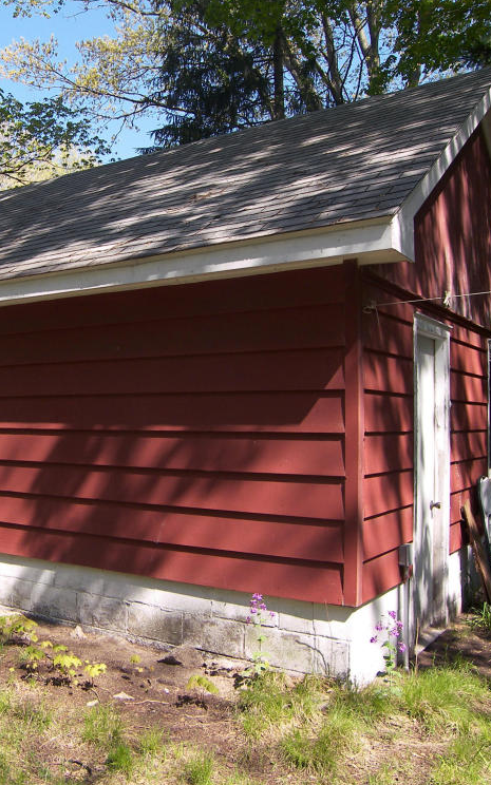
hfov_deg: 34.6
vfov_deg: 55.3
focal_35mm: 35
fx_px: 749
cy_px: 390
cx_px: 67
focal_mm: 5
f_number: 2.8
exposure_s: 1/320
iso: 50
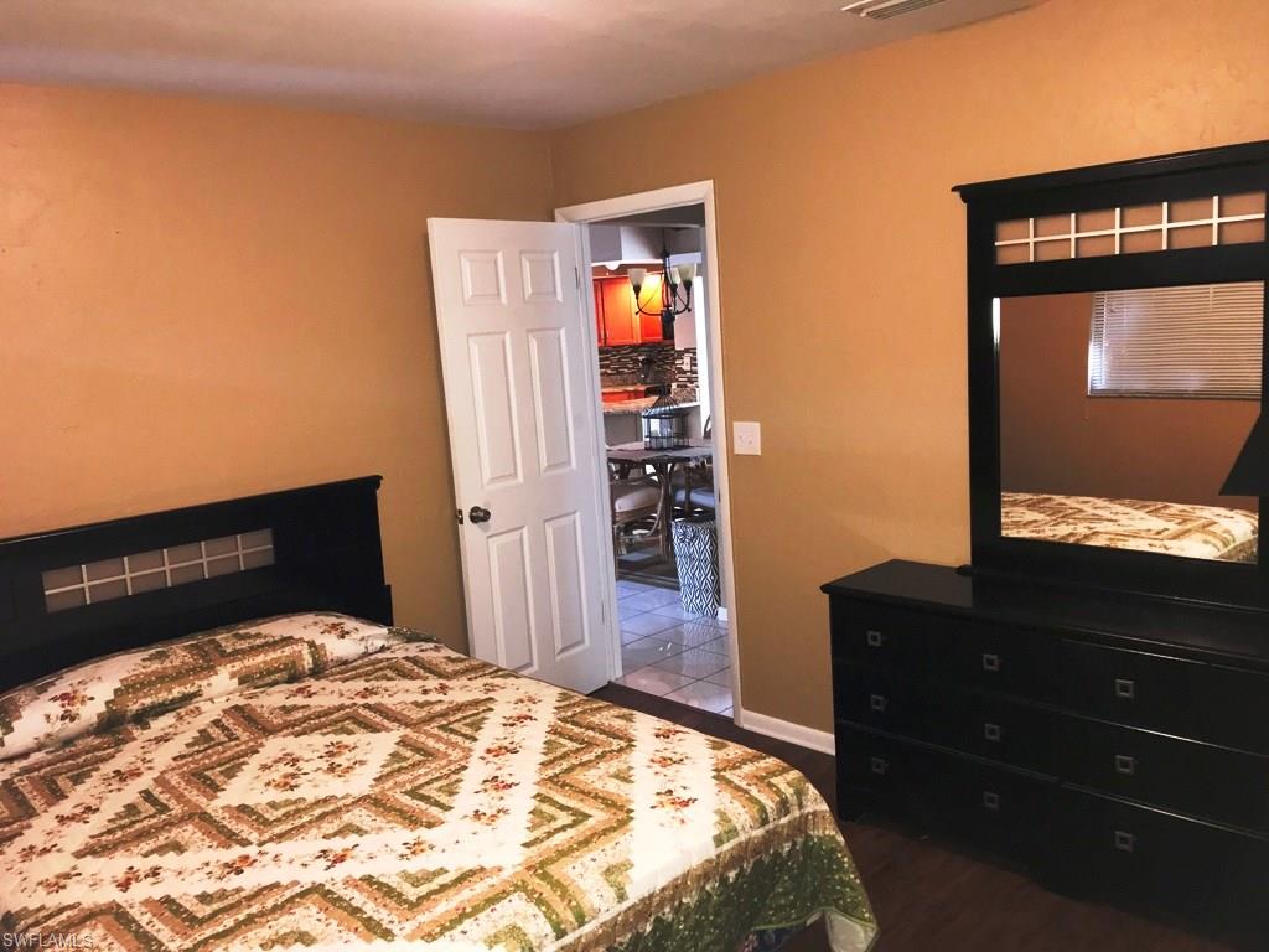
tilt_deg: -8.9
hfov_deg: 63.4
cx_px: 634
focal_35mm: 28
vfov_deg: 49.7
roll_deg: +3.6
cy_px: 476
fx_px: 1026
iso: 80
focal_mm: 3.99
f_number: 1.8
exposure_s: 1/16
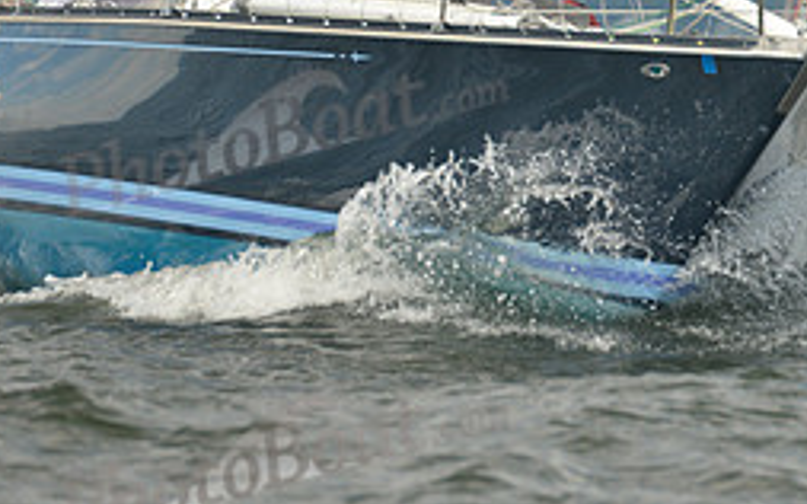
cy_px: -75
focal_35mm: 468
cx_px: 676
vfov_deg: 2.8
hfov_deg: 4.5
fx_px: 10291
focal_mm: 200
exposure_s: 1/640
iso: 200
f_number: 4.5
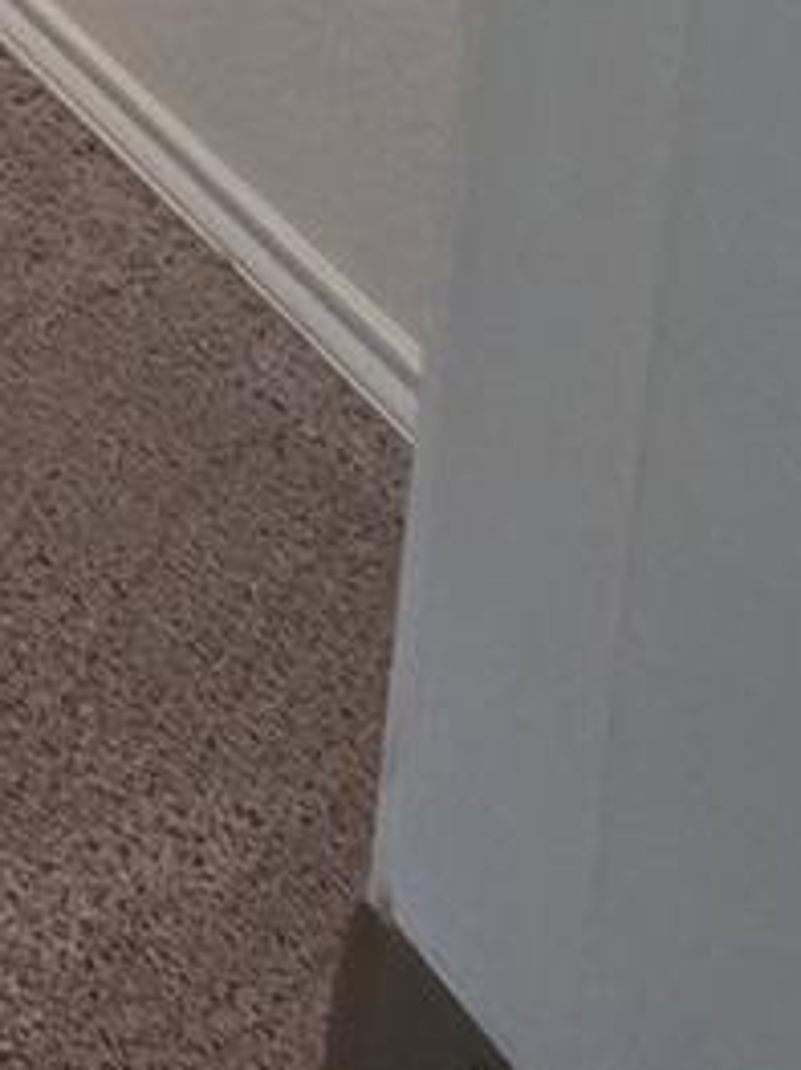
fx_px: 2347
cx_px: -1435
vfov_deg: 15.2
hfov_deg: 12.2
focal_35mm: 76
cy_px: -1473
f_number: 1.9
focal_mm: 2.2
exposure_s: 1/120
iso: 250
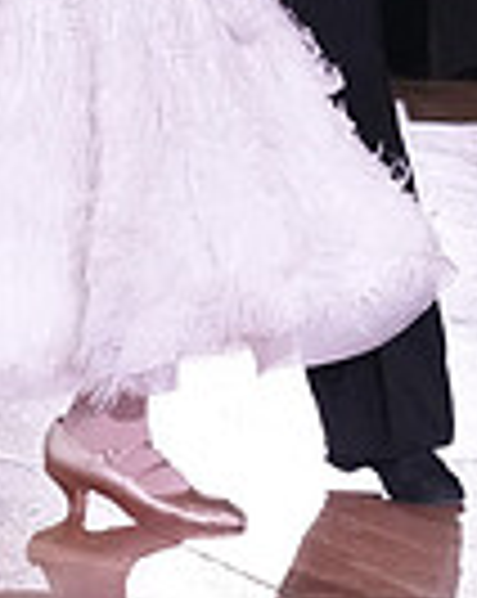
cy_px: -205
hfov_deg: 4.4
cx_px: 112
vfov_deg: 5.5
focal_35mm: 349
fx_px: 6173
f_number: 5.6
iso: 5000
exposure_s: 1/320
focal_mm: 57
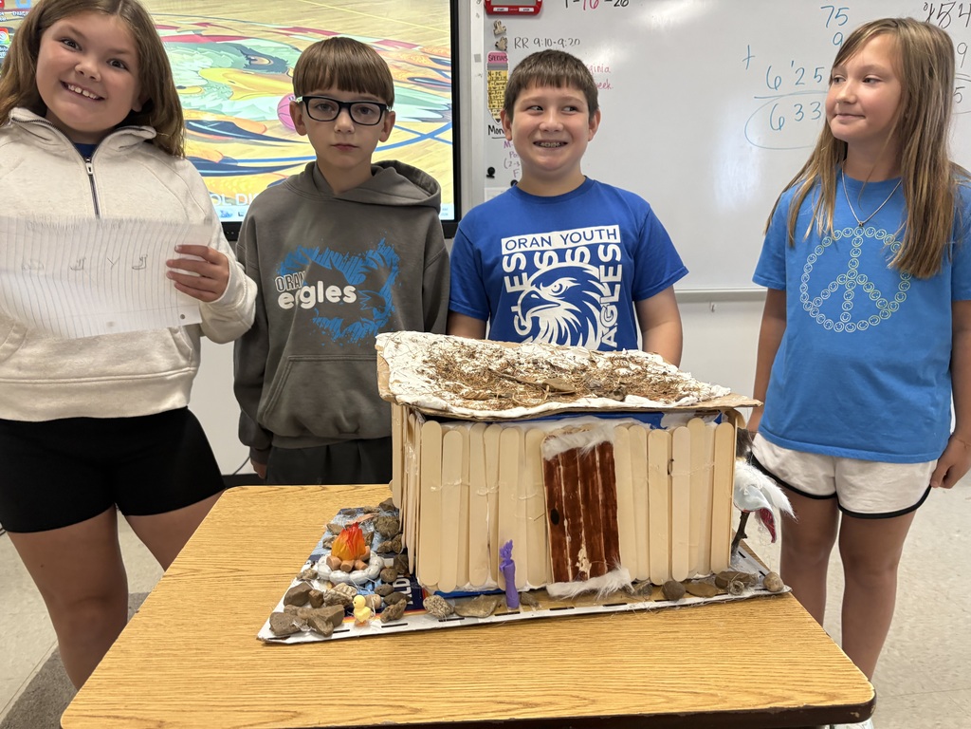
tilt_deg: -12.4
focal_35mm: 26
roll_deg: -0.2
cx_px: 486
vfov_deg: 53.1
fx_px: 729
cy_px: 364
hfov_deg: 67.3
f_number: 1.6
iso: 200
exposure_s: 1/60
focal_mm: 5.96
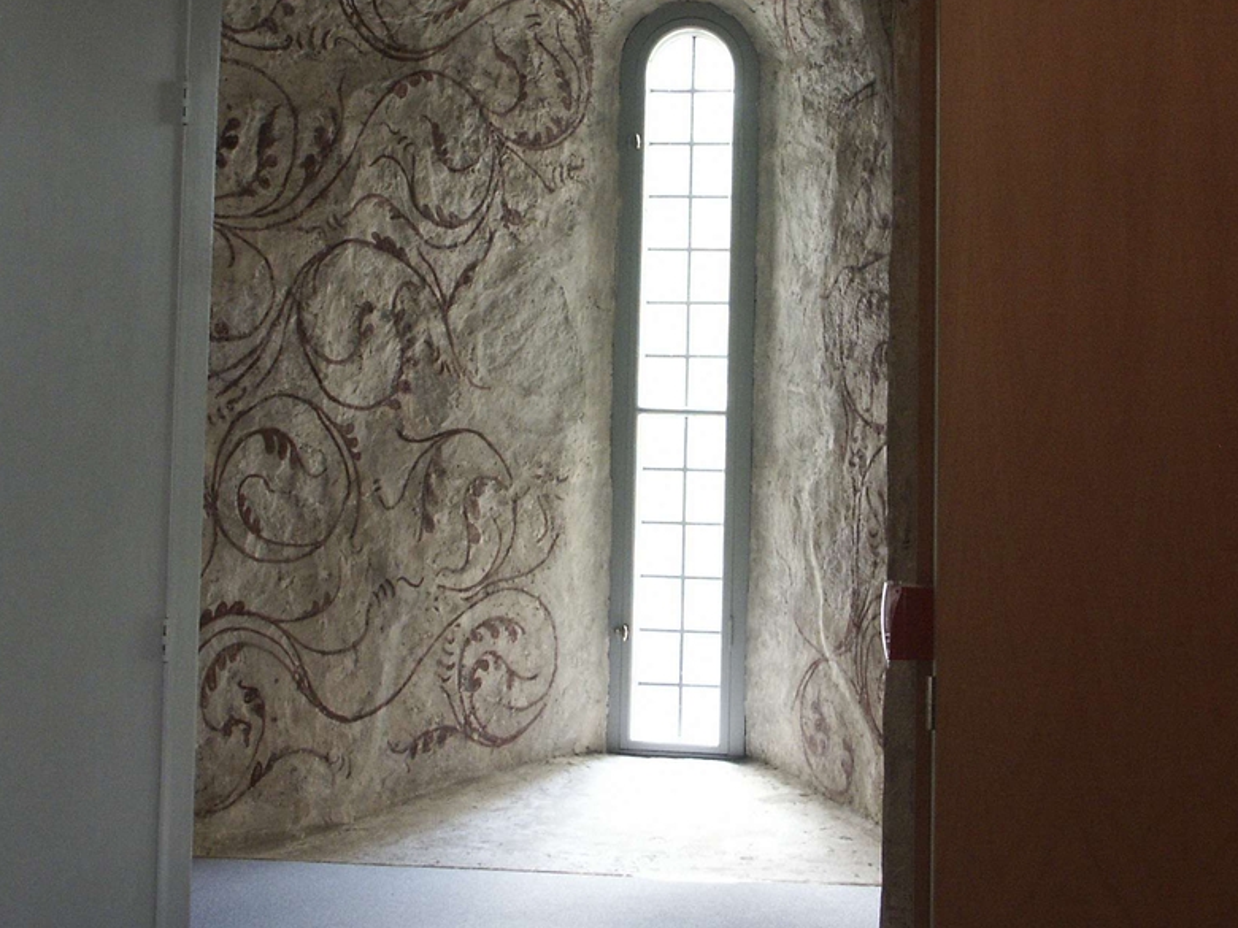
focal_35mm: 60
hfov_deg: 32.2
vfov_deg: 24.3
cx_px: 611
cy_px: 347
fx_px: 2146
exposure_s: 1/8
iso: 200
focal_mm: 10.07
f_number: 2.8
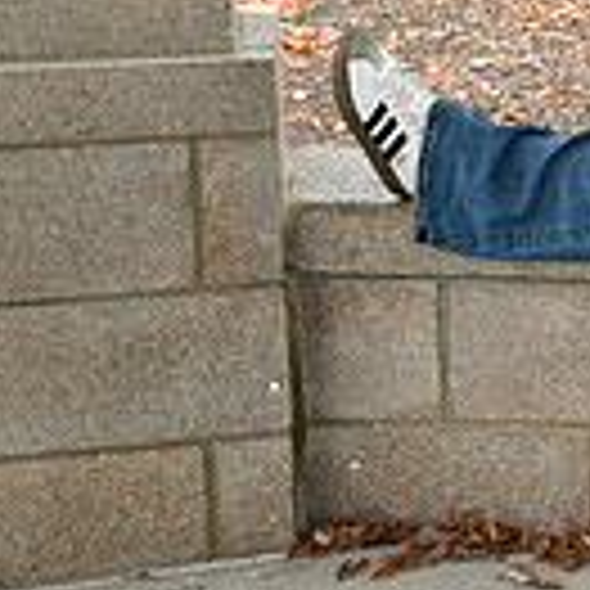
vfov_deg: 14.7
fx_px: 2256
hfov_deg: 12.6
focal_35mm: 117
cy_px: 61
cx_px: 1275
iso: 1600
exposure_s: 1/60
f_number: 8
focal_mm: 31
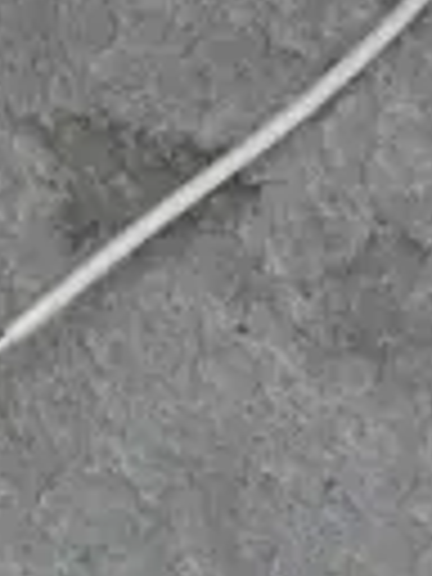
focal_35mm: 288
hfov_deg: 4.9
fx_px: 4792
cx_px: 1242
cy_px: -209
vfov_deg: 6.8
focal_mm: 18
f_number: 4.2
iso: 3200
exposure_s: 1/100
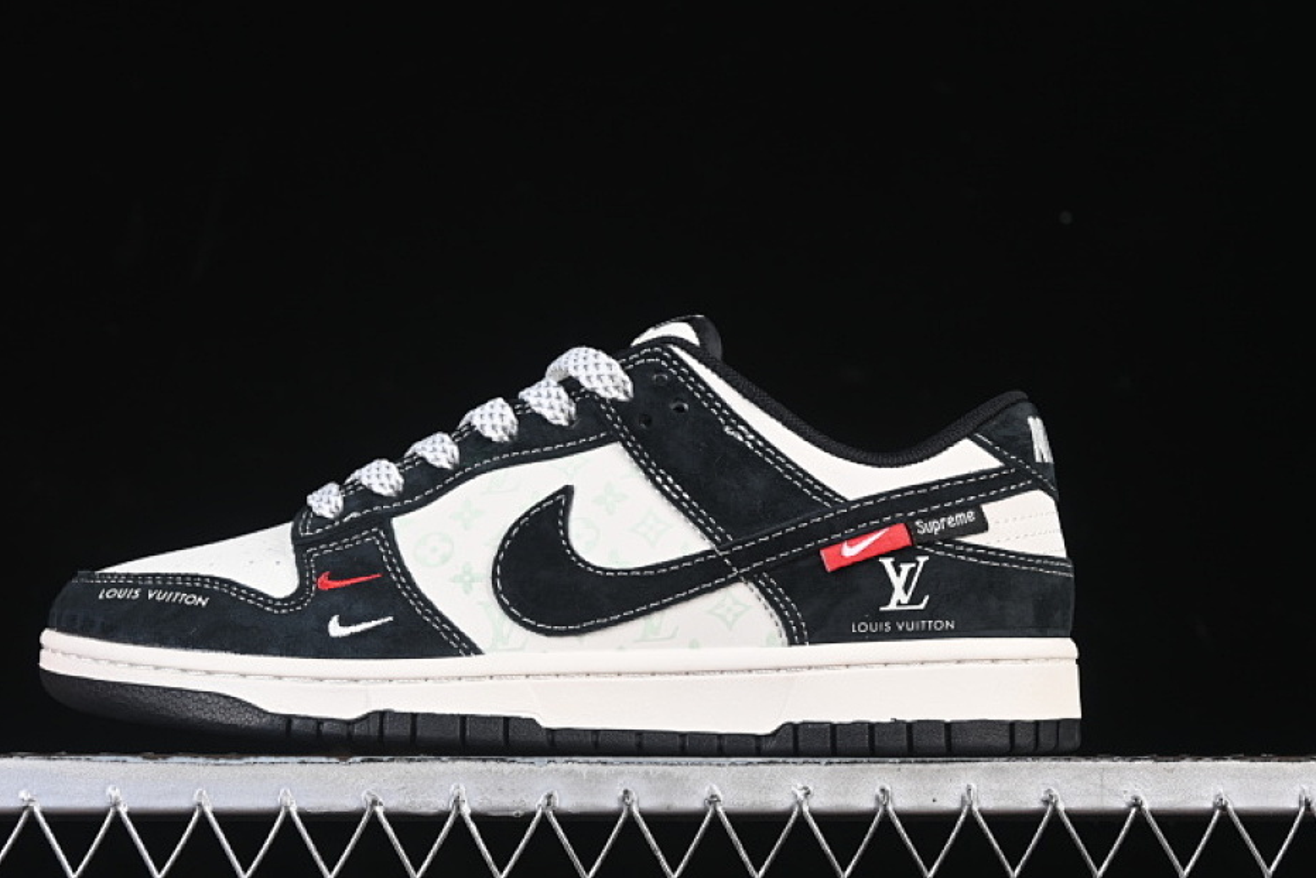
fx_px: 3181
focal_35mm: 87
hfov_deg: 23.4
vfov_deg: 15.7
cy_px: 444
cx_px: 574
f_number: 6.3
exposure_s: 1/60
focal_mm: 50
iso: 160
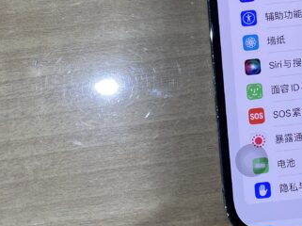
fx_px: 636
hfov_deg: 23.3
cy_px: -36
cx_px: 406
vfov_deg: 19.1
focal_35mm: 73
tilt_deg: -84.2
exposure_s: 1/100
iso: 50
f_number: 1.8
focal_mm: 4.25
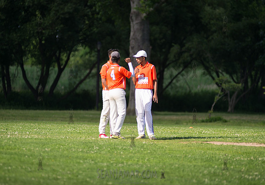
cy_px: 85
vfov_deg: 5.6
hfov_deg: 8.0
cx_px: 126
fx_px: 1895
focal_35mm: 254
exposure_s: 1/2000
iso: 200
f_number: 2.8
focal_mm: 200
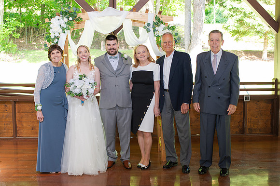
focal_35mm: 45
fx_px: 348
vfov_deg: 29.9
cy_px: 102
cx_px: 132
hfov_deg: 43.8
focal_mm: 35
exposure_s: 1/200
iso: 640
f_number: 3.2
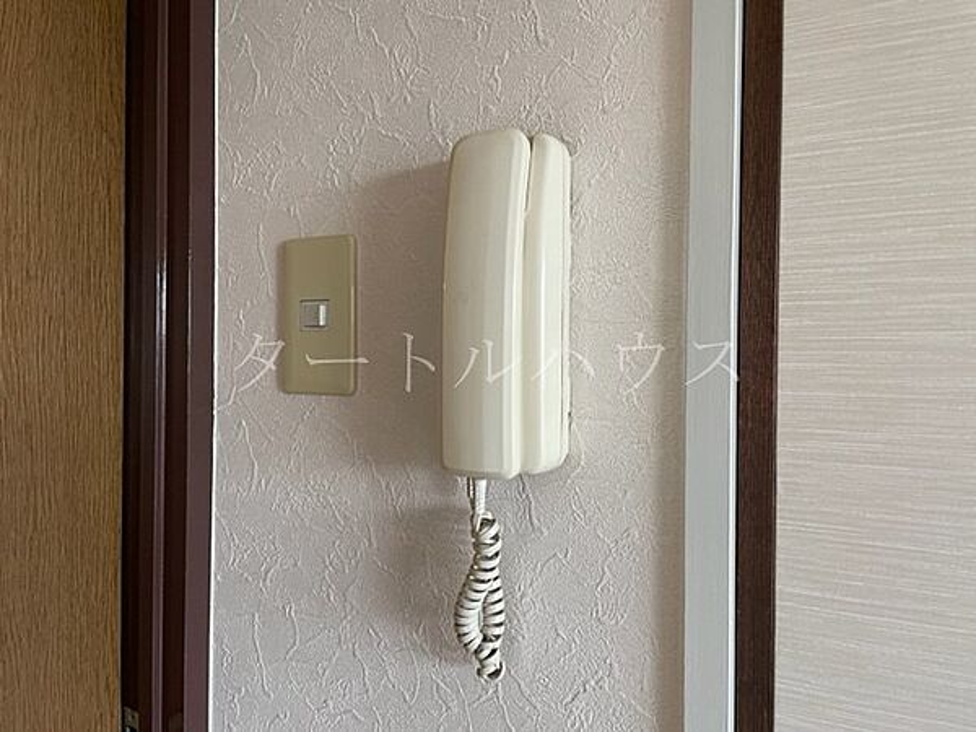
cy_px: 366
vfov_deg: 53.1
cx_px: 488
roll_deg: +0.1
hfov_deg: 67.3
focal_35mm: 26
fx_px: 733
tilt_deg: -0.8
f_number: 1.6
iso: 125
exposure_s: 1/60
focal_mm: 4.2
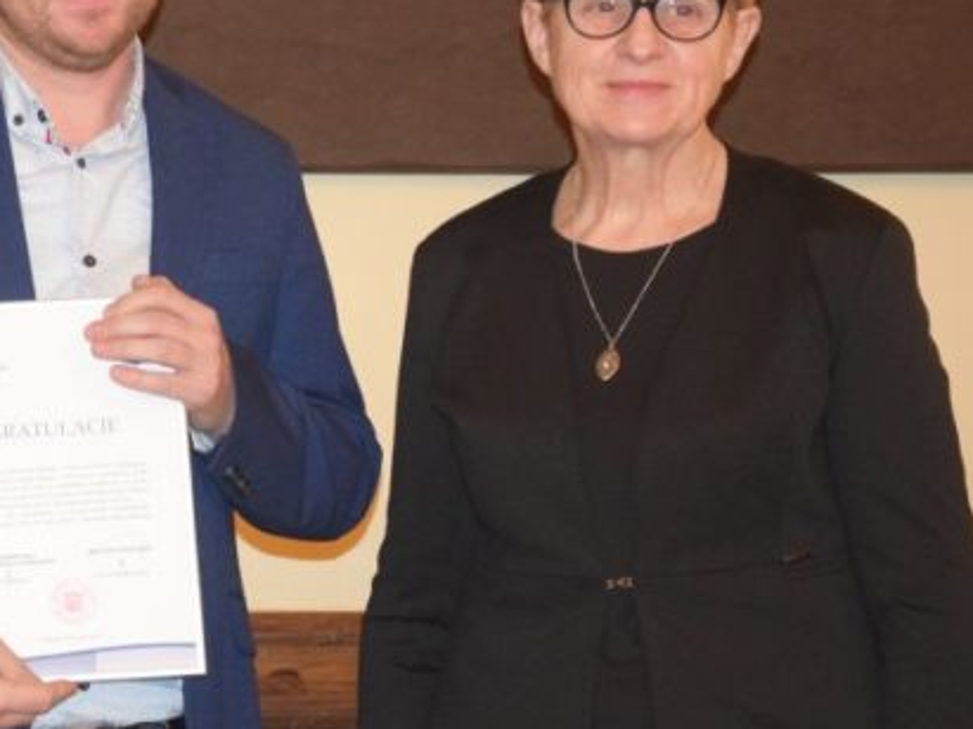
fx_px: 4693
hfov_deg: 11.7
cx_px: 71
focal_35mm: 167
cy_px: 293
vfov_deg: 8.9
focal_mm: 62
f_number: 5.3
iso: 3200
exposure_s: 1/60
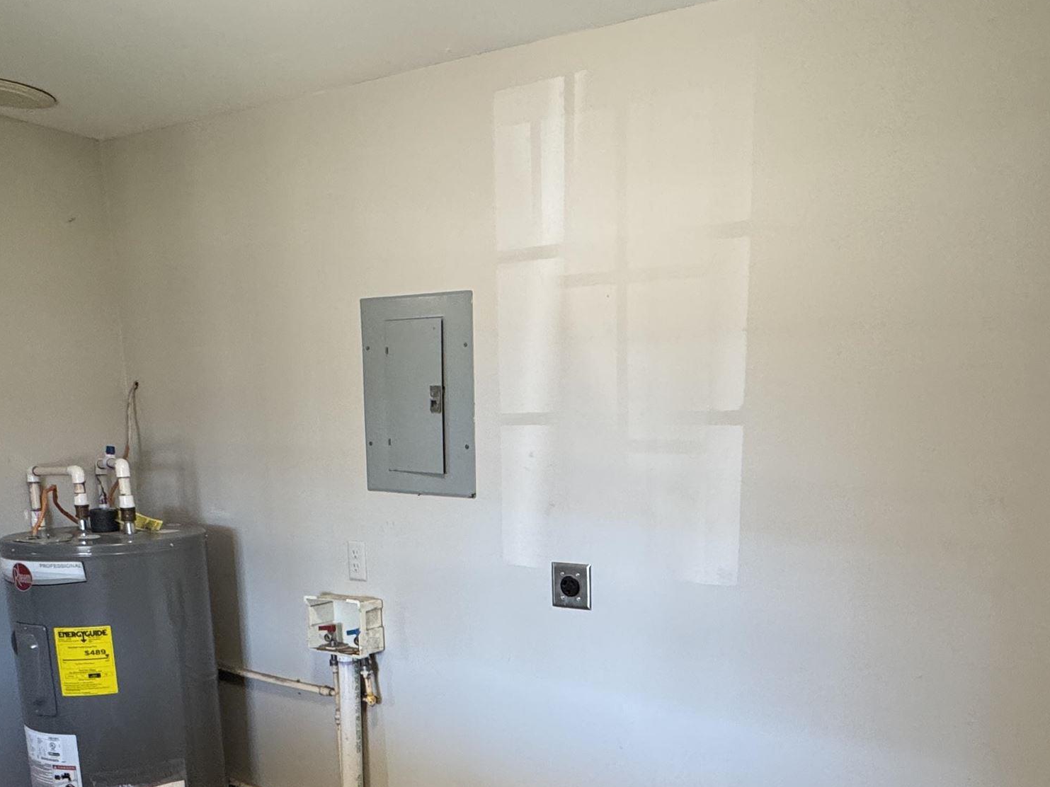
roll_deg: -0.9
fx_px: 880
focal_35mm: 29
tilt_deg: -11.0
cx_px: 627
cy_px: 602
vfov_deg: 46.3
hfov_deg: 61.2
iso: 250
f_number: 2.2
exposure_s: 1/120
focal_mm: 2.22
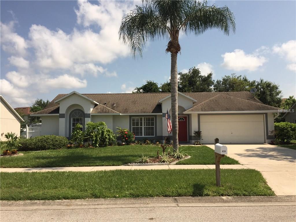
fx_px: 248
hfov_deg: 61.7
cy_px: 111
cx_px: 148
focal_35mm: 29
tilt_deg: +4.4
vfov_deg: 48.2
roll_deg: -0.7
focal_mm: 4.15
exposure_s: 1/2639
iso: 32
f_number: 2.2
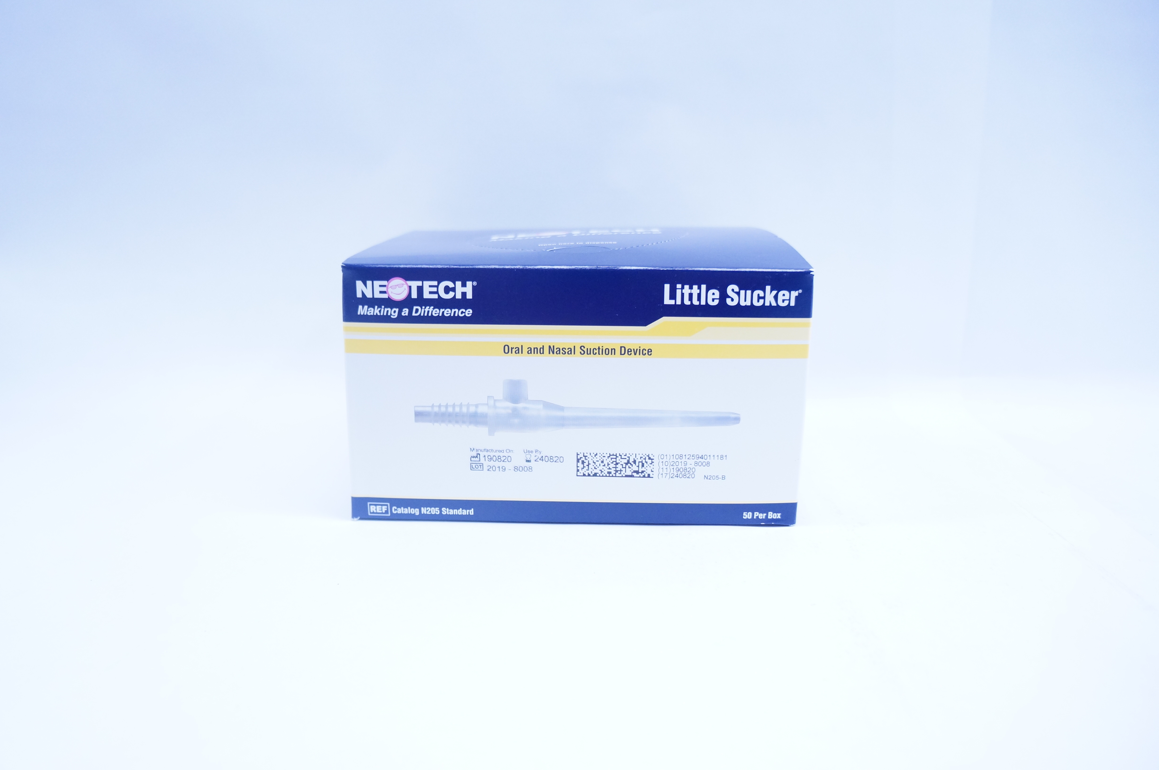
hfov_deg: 67.4
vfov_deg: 47.8
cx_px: 580
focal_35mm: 27
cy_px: 385
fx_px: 868
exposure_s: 1/250
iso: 800
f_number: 3.5
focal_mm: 18
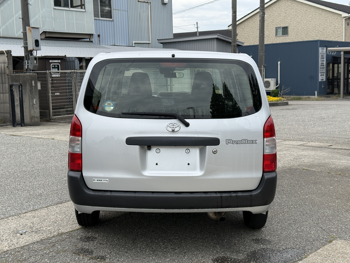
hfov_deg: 39.7
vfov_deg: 30.3
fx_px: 485
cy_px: 132
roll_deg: +1.3
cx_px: 175
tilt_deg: -6.1
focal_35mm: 48
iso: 80
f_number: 1.78
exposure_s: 1/3226
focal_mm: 6.76
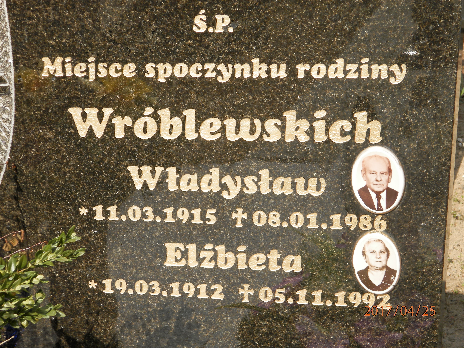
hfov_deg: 18.5
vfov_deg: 14.0
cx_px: 232
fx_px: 1421
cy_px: 174
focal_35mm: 106
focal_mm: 19
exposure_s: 1/400
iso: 80
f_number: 4.5
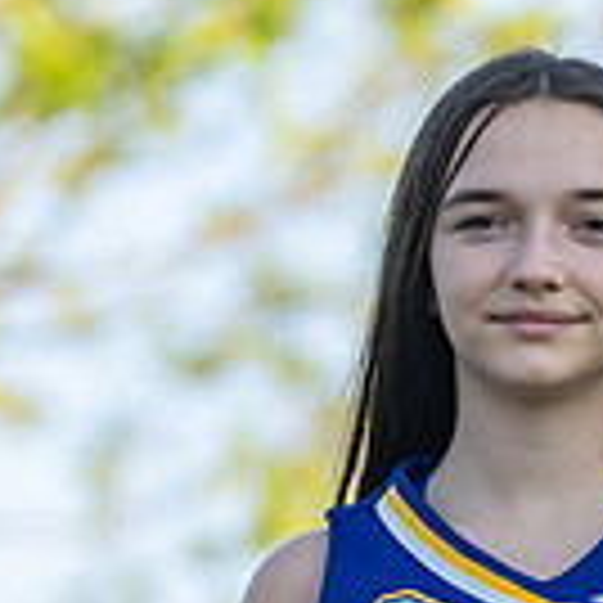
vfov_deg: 3.4
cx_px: 523
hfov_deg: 3.4
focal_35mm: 516
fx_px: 10169
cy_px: 851
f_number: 3.2
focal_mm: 132
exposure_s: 1/400
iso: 100
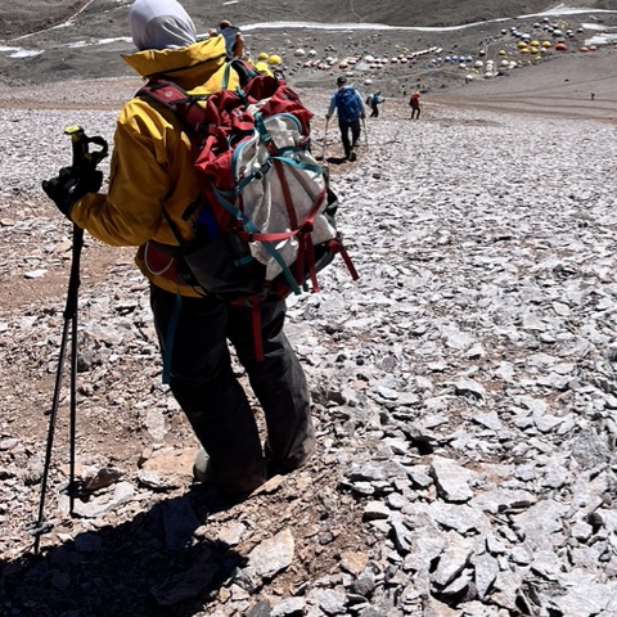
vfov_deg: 32.2
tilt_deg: -20.1
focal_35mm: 49
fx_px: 988
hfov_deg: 33.9
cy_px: 13
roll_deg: +0.2
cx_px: 465
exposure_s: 1/5076
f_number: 1.6
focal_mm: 5.1
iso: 50
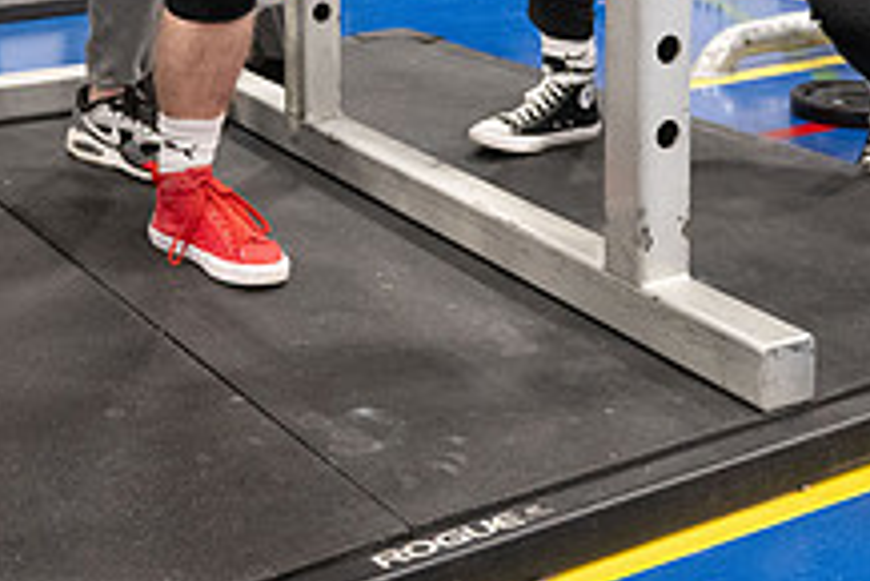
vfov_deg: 20.0
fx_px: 1548
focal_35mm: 64
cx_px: 253
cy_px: -118
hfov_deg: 31.0
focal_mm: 24
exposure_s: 1/200
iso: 6400
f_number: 2.8
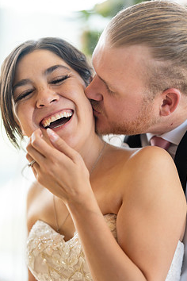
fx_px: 841
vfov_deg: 18.9
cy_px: 175
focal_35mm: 108
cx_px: 115
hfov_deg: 12.7
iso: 125
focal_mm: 85
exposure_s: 1/250
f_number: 1.4
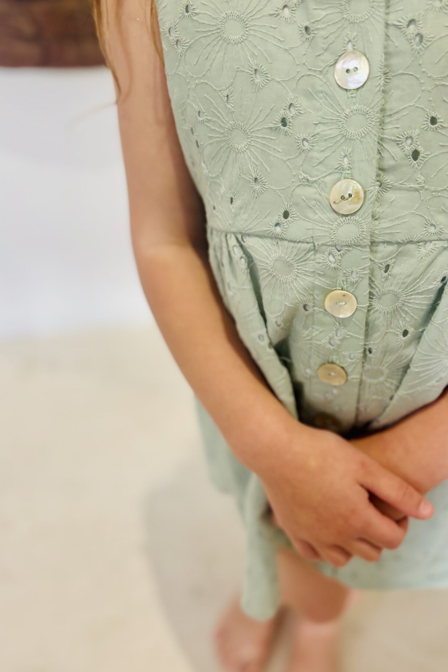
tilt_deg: -46.4
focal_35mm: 38
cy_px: 355
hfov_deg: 35.1
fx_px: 709
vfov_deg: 50.7
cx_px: 212
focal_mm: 5.96
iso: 80
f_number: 1.6
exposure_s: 1/50
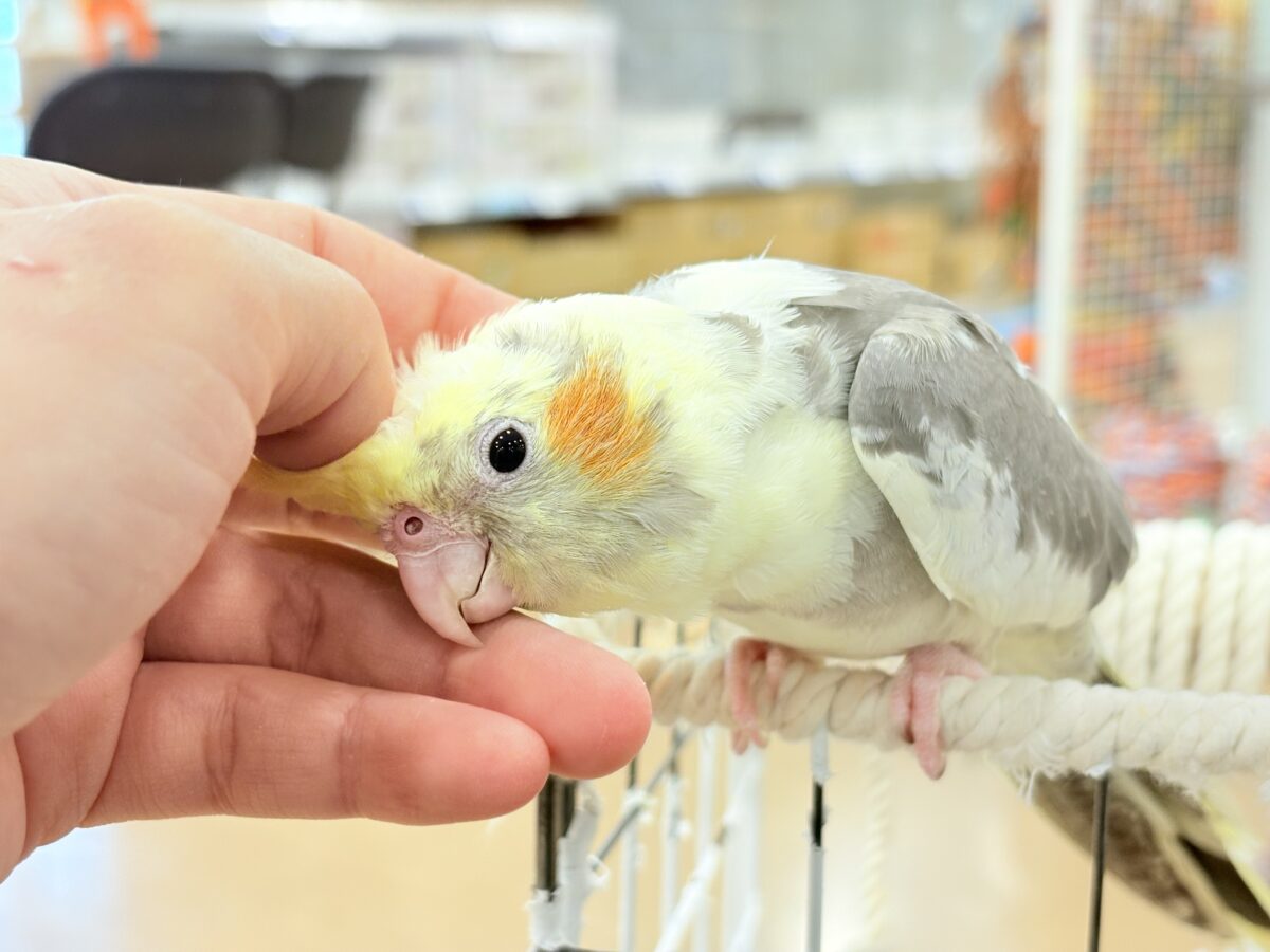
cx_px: 635
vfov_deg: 28.0
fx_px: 1908
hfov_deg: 36.8
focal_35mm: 52
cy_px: 476
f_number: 1.6
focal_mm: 5.96
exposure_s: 1/50
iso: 50
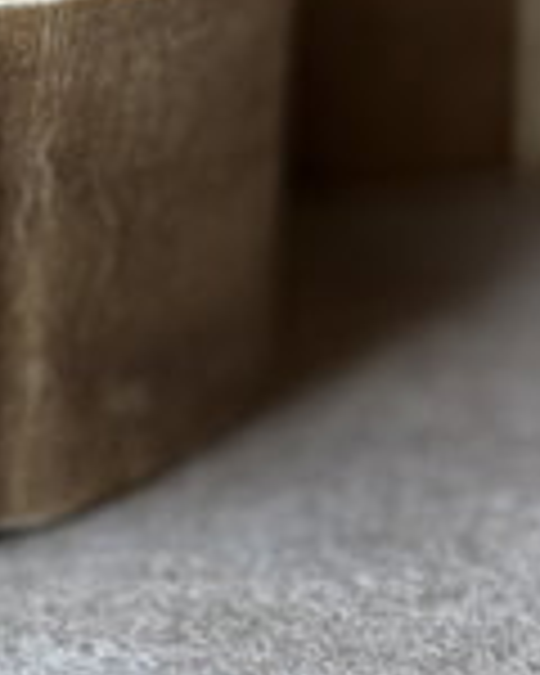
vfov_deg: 11.3
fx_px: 3336
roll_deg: +1.3
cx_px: -45
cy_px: -124
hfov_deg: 9.2
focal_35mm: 167
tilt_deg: -19.0
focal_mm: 6.76
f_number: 1.78
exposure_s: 1/121
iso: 100
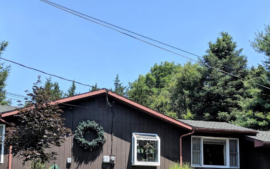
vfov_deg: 26.1
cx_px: 132
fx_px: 353
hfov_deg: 41.8
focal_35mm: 48
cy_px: 150
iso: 50
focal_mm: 4.67
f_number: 2
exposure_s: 1/1022
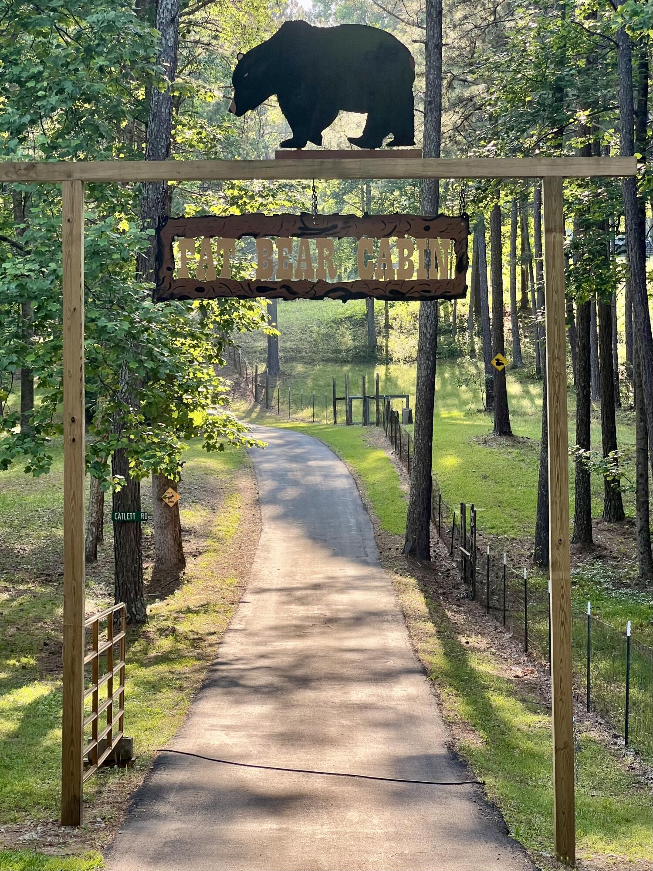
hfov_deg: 19.1
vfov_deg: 25.3
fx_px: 1938
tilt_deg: +0.9
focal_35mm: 77
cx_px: 326
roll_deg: +0.7
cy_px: 436
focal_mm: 9
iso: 32
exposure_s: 1/99
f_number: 2.8
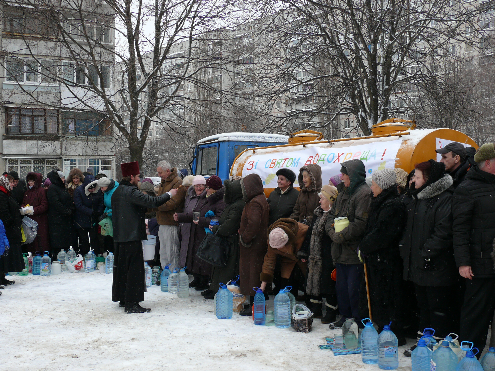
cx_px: 248
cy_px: 186
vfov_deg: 36.0
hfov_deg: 46.8
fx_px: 572
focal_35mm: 40
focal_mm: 8.3
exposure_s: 1/100
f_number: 4
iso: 100
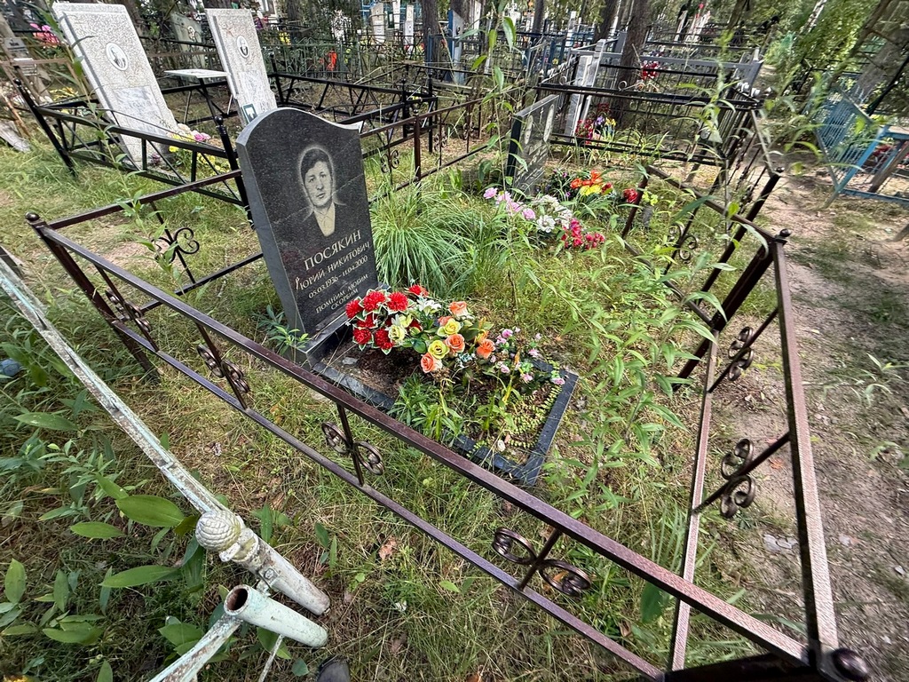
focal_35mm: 14
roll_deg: +8.3
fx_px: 368
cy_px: 341
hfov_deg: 102.1
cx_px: 454
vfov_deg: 85.7
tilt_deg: -38.3
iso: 80
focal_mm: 2.22
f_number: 2.2
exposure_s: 1/99
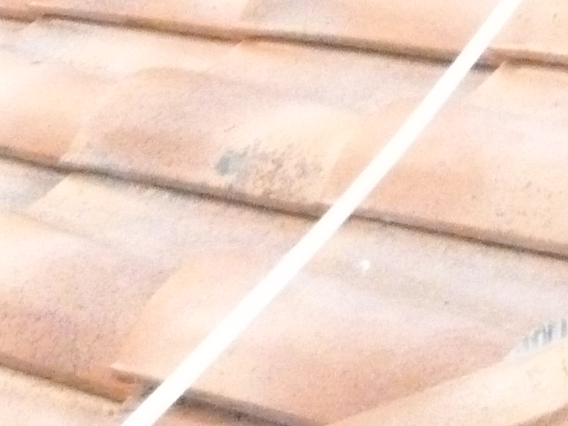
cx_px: 796
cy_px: -470
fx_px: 2002
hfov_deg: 15.2
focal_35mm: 122
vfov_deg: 10.9
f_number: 2.8
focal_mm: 4.5
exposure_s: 1/2000
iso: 1600
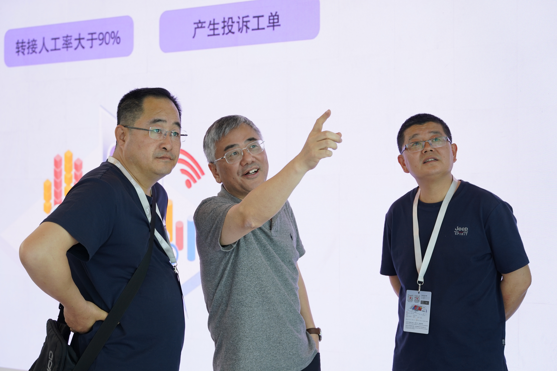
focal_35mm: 55
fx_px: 851
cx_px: 278
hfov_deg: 36.2
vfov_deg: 24.6
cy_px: 186
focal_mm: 55
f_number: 4
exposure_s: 1/60
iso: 250
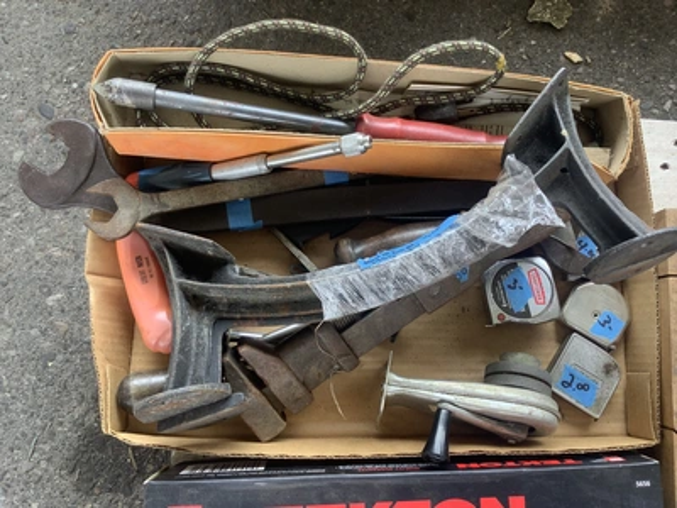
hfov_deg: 58.4
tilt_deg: -81.8
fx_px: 606
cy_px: 254
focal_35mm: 31
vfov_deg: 45.4
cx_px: 338
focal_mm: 3.3
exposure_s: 1/120
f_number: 2.4
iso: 50
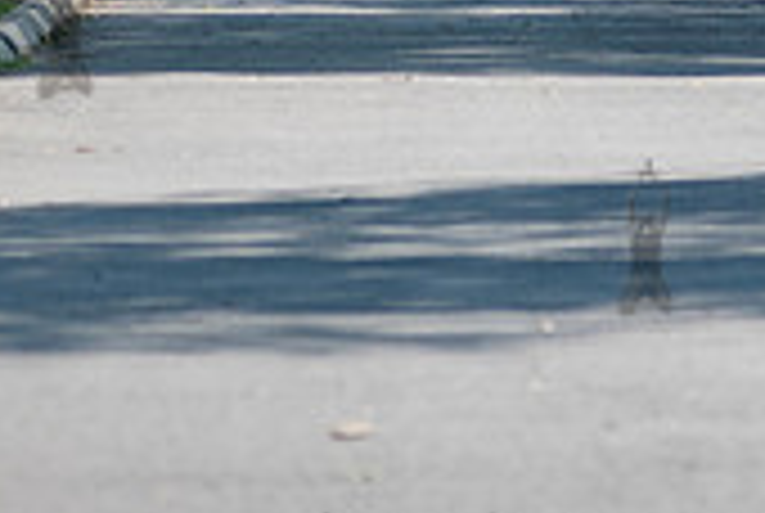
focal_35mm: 965
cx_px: 444
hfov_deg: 2.1
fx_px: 20542
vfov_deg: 1.4
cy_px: -140
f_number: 4
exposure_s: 1/2000
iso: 500
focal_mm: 185
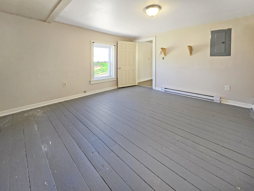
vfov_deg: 89.9
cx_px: 127
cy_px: 96
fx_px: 95
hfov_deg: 106.2
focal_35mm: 13
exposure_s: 1/60
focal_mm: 2.2
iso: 160
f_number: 2.2
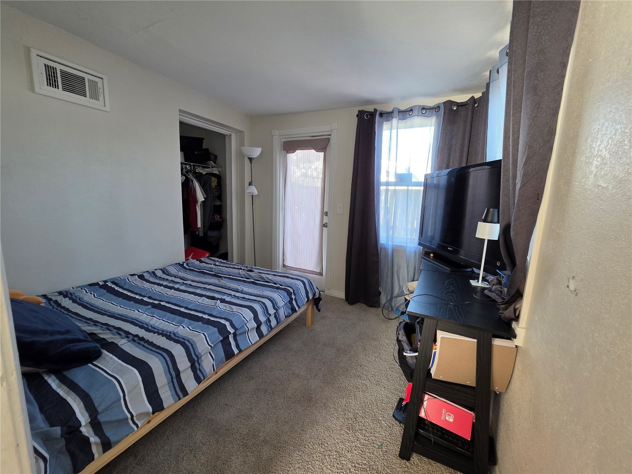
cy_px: 237
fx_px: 237
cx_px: 316
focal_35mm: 13
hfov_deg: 106.2
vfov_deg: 89.9
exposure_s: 1/60
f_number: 1.9
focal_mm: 2.2
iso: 160
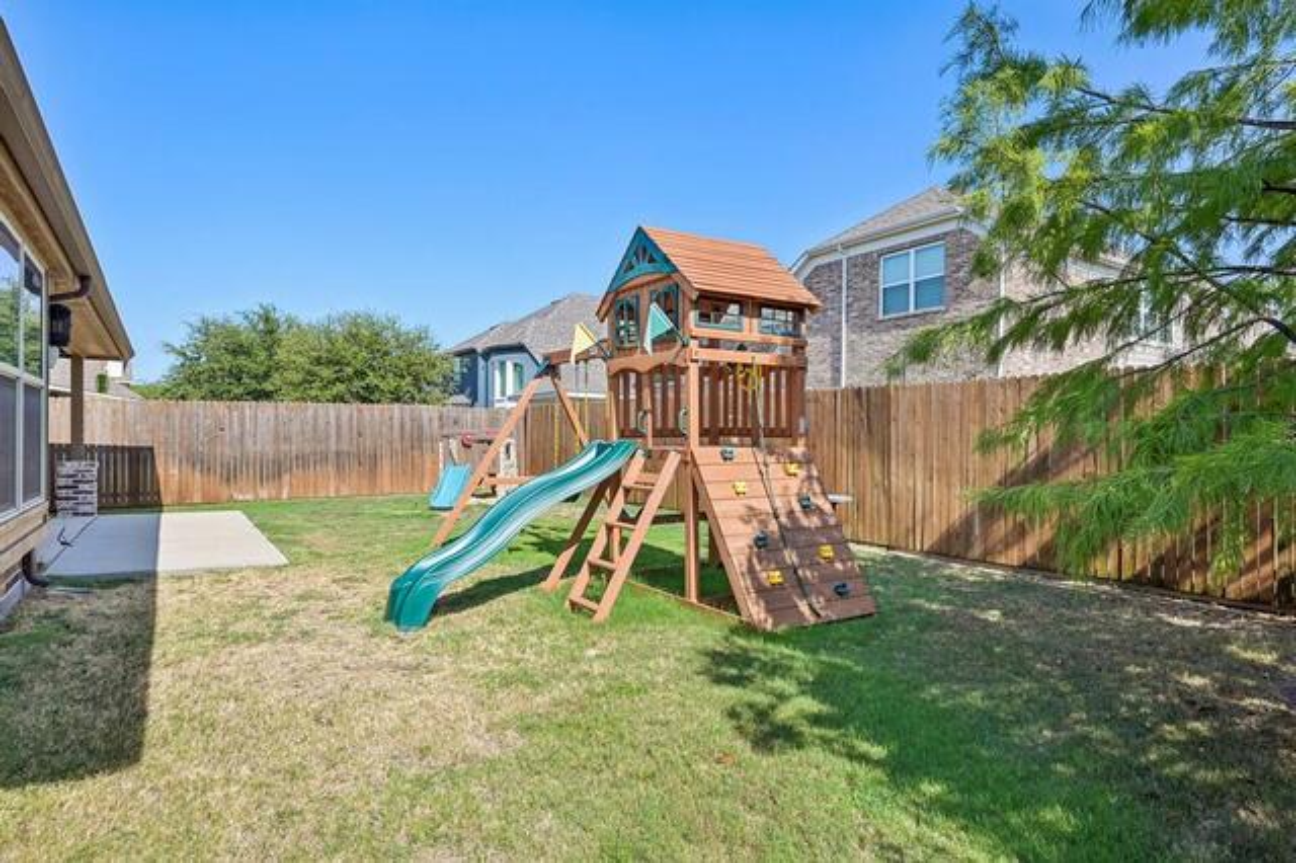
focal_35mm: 20
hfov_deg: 85.5
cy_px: 432
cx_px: 648
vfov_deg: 63.2
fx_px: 702
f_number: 8
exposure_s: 1/800
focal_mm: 19.5
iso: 400
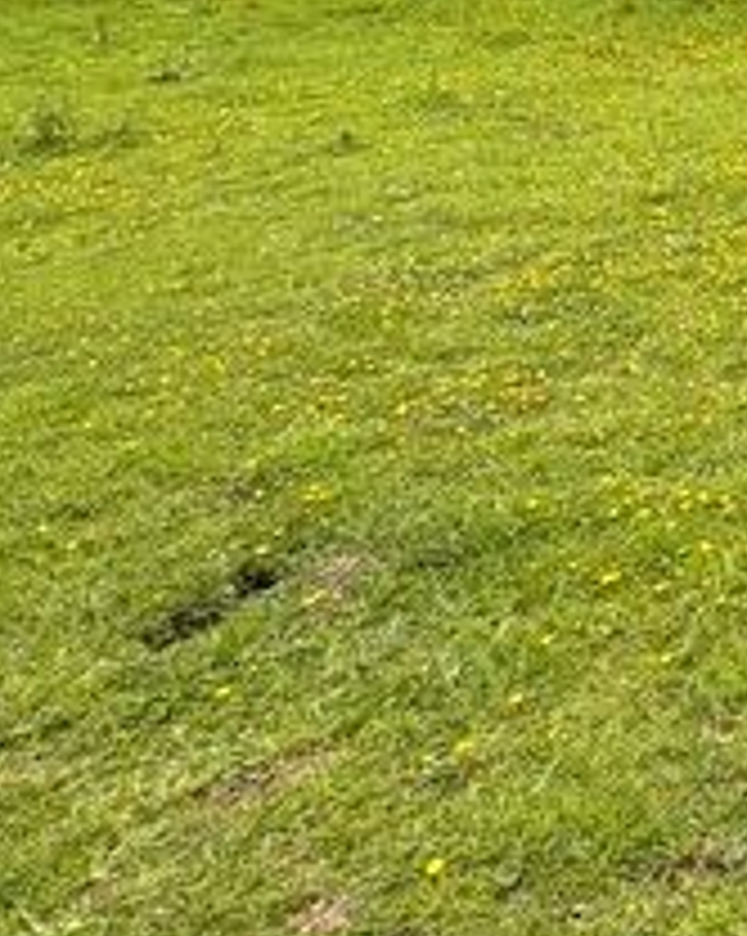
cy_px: -47
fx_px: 1273
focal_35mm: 46
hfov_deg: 20.5
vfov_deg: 35.6
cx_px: 1404
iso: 40
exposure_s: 1/625
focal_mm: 2.22
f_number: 2.2
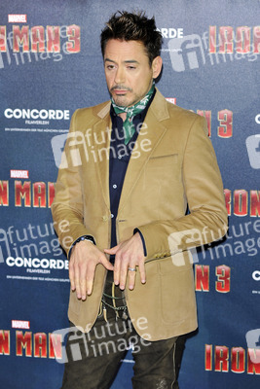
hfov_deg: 13.7
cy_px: 194
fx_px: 1082
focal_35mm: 100
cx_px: 130
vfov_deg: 20.4
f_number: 4.5
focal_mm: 100
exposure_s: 1/250
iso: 500
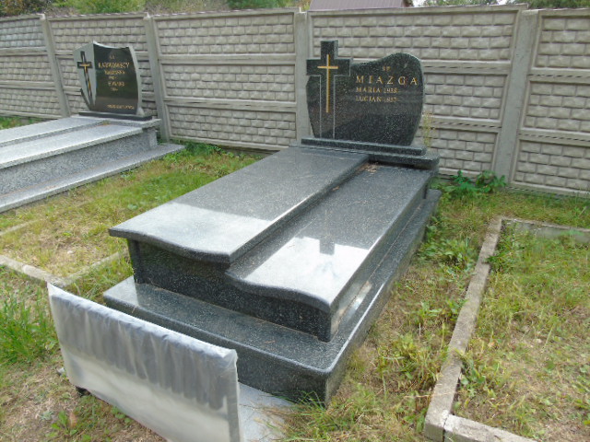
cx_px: 295
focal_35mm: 25
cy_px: 221
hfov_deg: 69.4
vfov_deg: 54.9
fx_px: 426
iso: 80
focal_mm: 4.4
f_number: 3.4
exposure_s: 1/125
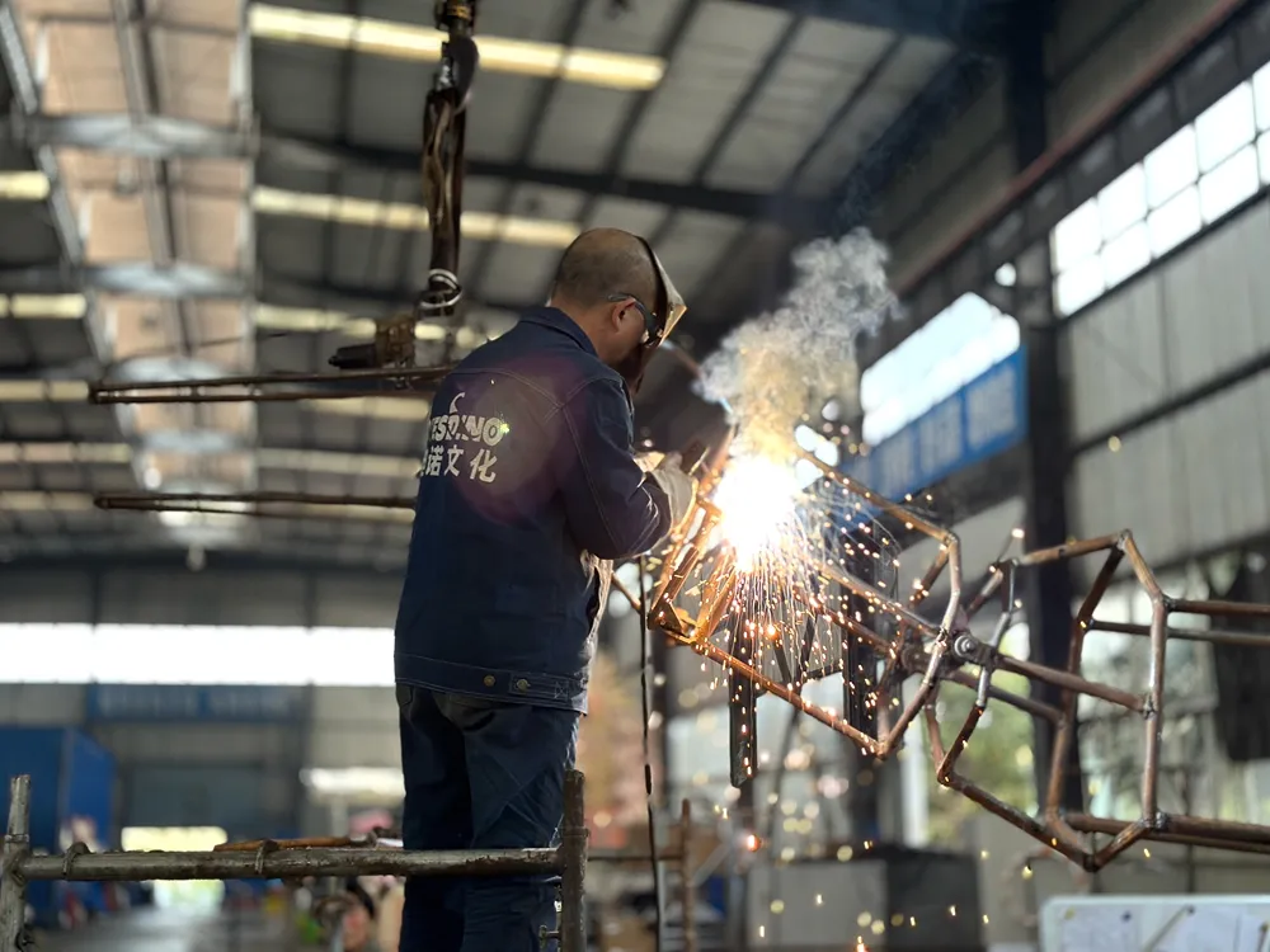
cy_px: 476
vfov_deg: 30.3
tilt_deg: +11.0
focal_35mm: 48
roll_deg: +0.6
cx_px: 635
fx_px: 1761
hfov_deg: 39.7
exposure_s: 1/244
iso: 80
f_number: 1.78
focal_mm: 6.86
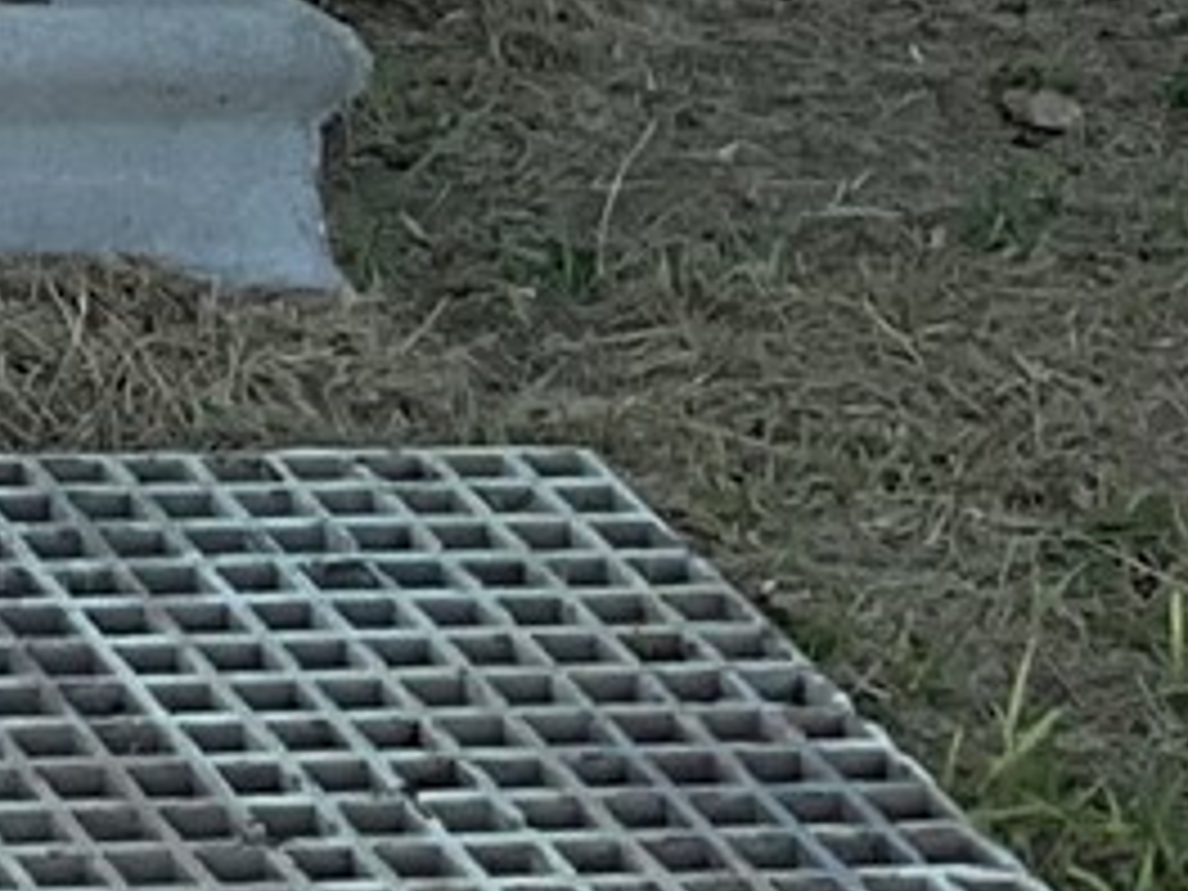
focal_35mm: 225
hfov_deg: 7.6
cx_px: -2448
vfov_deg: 5.8
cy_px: -2412
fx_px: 7722
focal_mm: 3
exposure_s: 1/540
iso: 16
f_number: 1.8
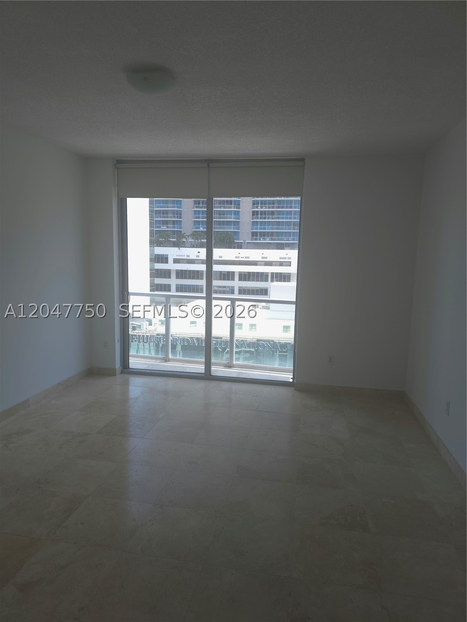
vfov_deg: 73.9
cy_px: 311
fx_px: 414
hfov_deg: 58.9
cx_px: 234
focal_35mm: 23
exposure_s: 1/60
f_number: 1.7
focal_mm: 6.3
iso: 16
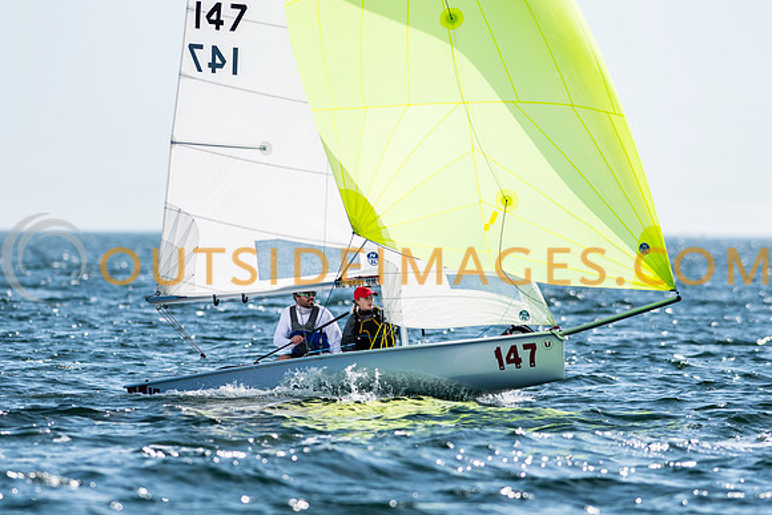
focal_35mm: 539
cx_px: 386
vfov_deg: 2.6
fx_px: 11559
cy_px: 288
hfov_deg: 3.8
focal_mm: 300
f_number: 5
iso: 200
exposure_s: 1/3200
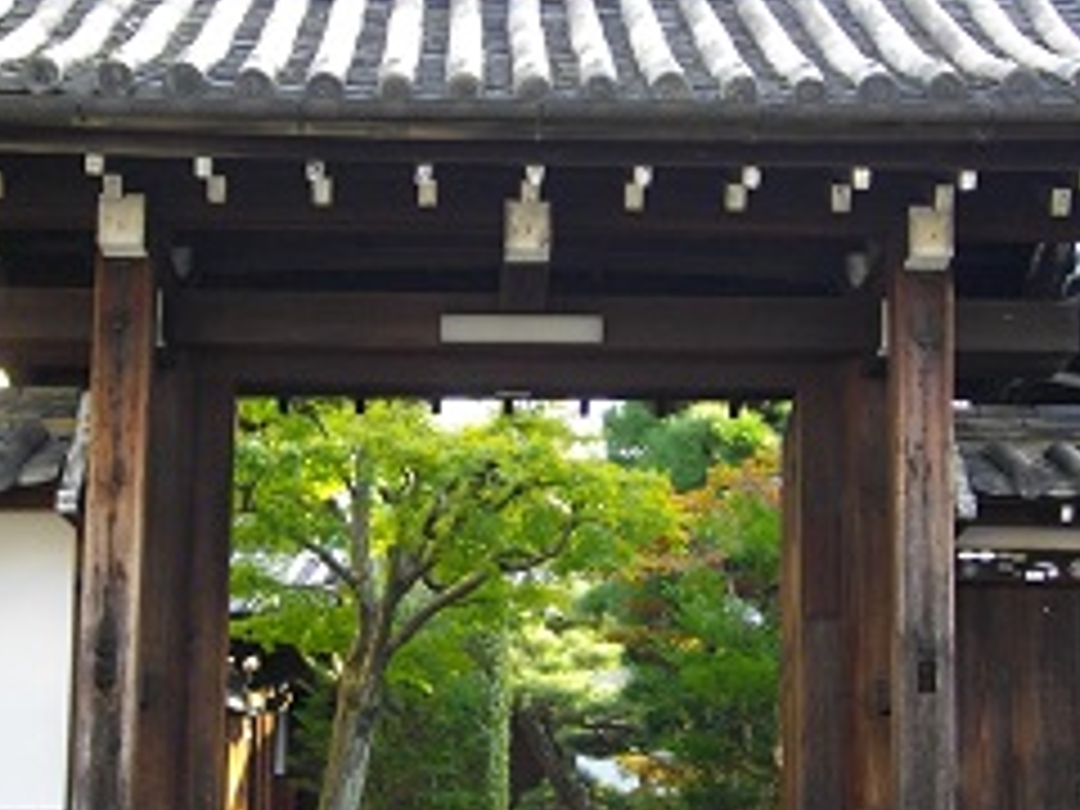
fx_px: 2527
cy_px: 454
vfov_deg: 18.2
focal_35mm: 81
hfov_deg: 24.1
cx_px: 547
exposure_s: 1/80
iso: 200
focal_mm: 8.8
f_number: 3.6
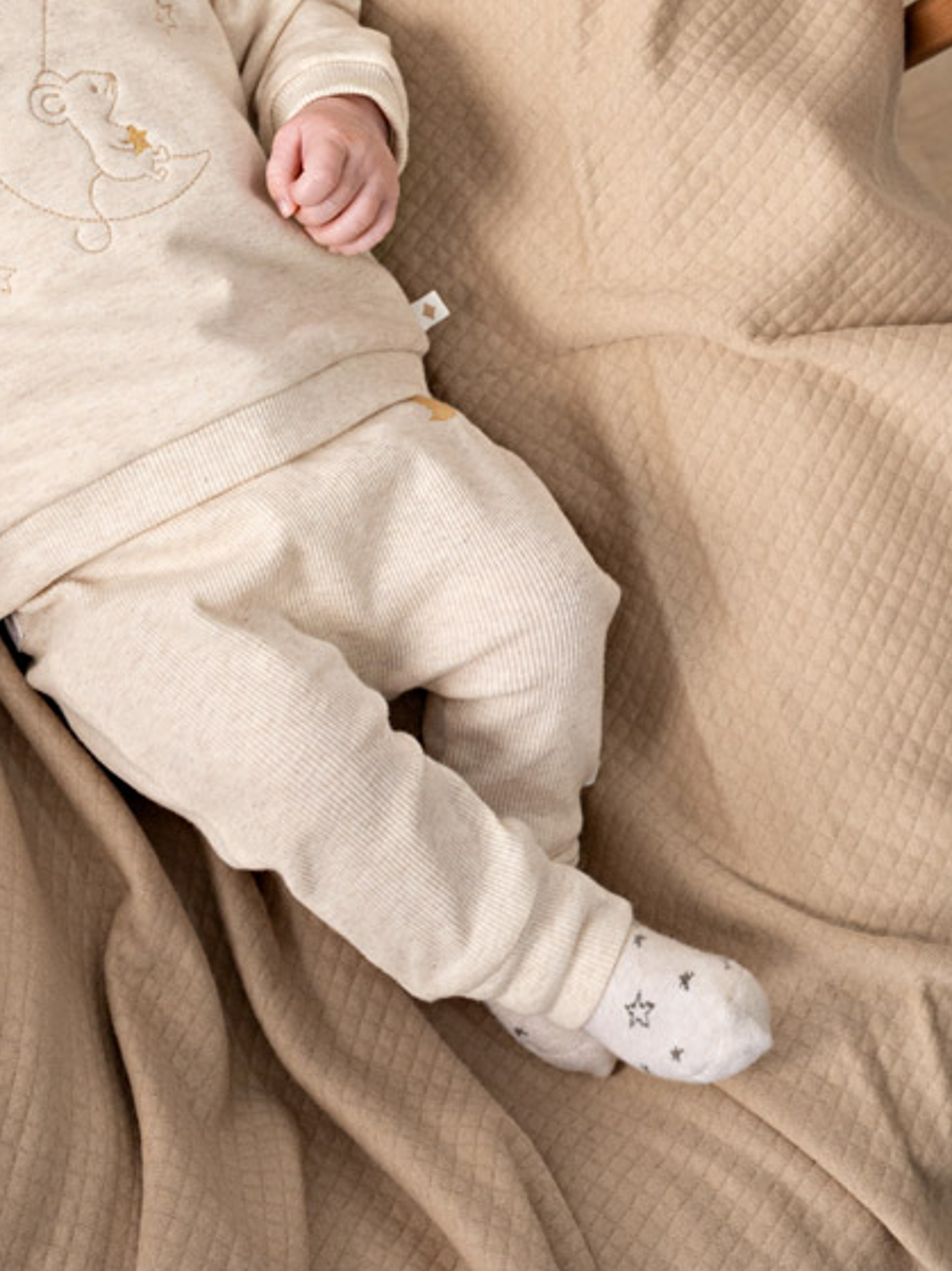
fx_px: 3155
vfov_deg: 22.4
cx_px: 203
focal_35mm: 86
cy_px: 209
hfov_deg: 17.0
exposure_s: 1/160
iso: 1600
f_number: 8
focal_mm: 50
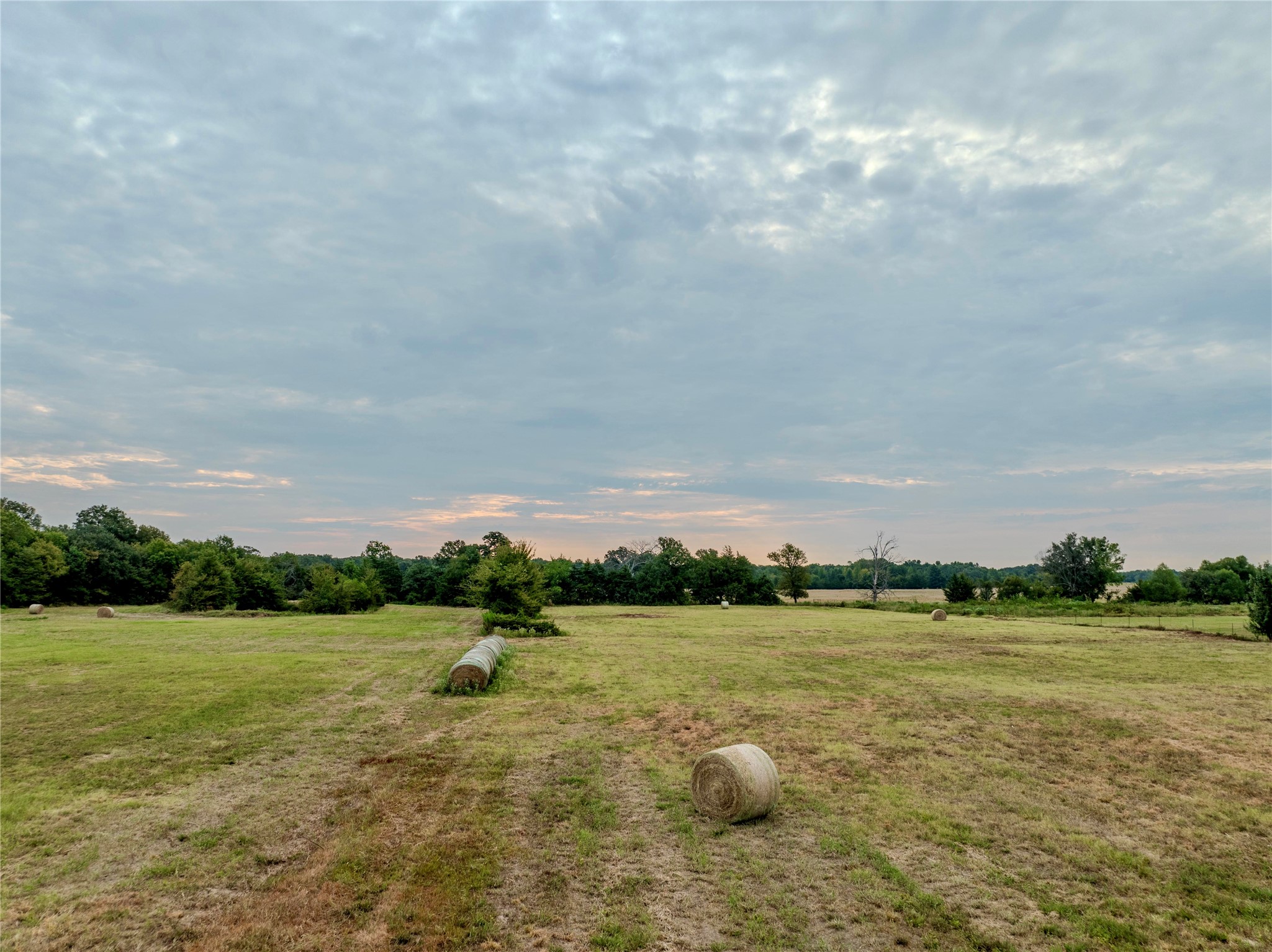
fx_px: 881
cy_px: 476
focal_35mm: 24
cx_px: 636
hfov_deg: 71.6
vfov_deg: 56.8
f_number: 2.8
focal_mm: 12.29
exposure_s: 1/400
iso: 110
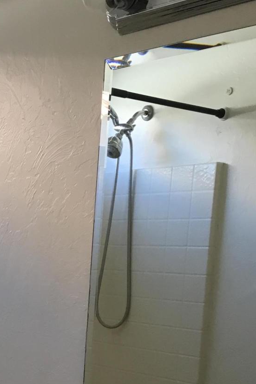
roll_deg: -2.6
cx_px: -42
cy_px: 353
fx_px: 778
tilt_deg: -7.5
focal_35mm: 73
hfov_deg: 17.9
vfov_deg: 26.7
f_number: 2.2
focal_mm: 4.15
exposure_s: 1/30
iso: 25
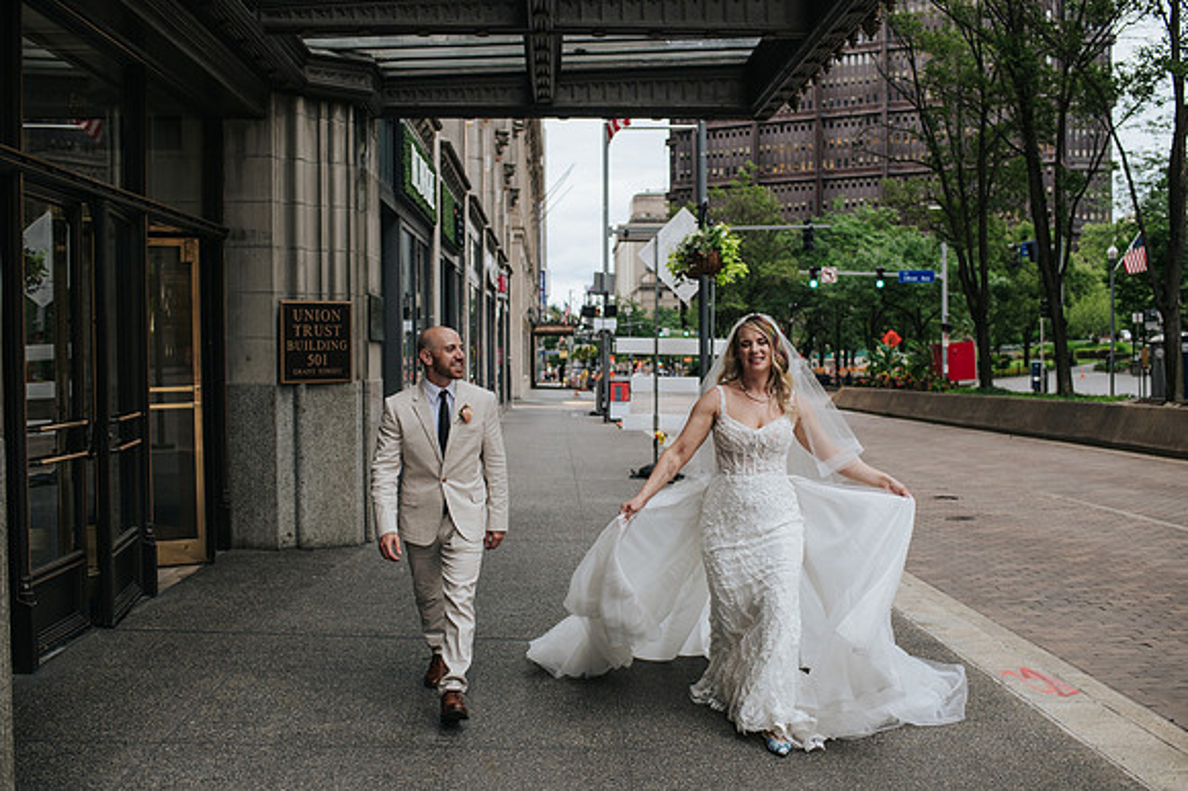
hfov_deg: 52.3
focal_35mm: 37
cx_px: 594
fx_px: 1210
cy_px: 391
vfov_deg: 36.2
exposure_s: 1/320
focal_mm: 35
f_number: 3.2
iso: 220
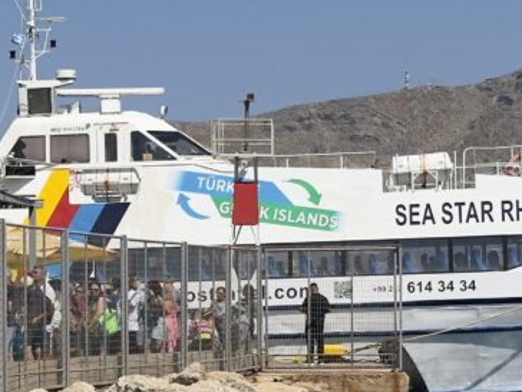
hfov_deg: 14.6
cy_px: 337
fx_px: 2036
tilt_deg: -1.2
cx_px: 133
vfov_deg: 10.9
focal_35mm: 135
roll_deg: -0.2
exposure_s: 1/8772
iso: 64
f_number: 1.78
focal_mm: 6.76
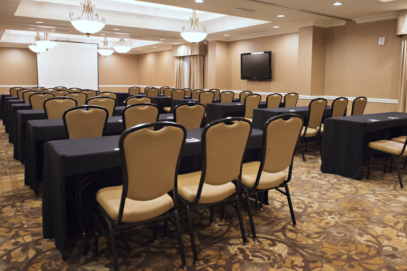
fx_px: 317
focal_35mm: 28
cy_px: 115
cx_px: 226
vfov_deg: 46.3
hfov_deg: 65.3
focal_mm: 24
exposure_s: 1/60
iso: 3200
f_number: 3.2
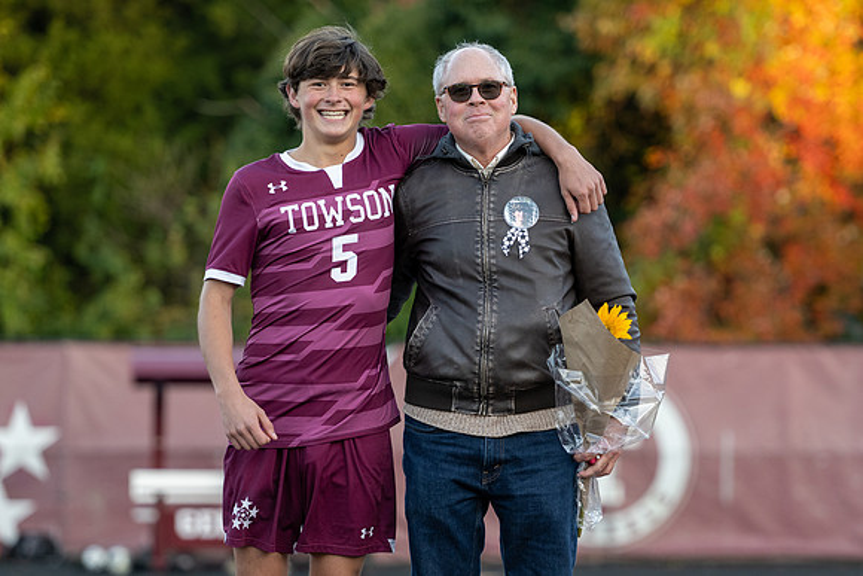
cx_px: 534
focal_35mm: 199
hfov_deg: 10.3
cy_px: 304
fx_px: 4780
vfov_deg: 6.9
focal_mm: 155
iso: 900
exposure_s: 1/400
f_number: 3.5
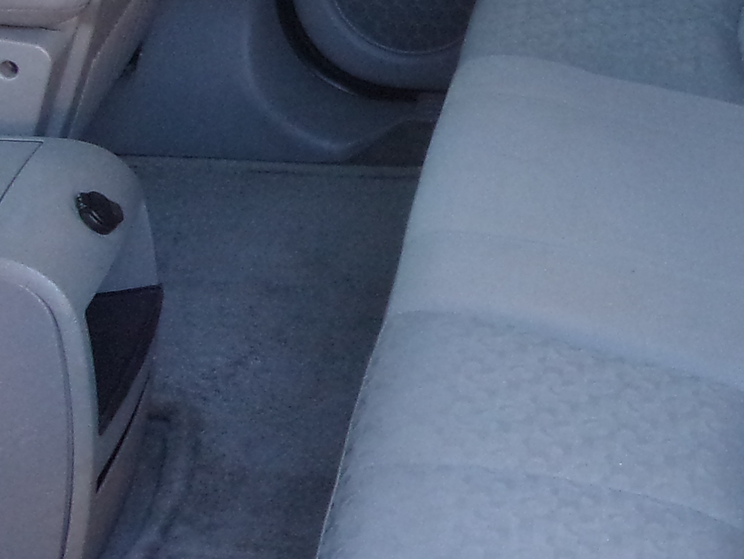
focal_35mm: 93
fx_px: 1999
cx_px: 754
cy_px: 179
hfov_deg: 20.4
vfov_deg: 15.9
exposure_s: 1/34
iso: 239
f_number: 3.9
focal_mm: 5.1
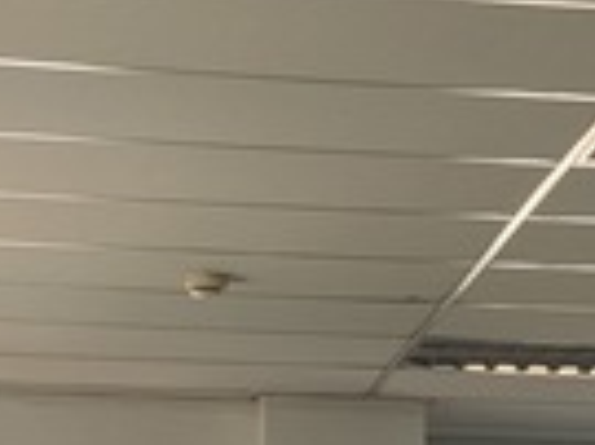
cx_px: 361
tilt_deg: +0.7
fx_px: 3314
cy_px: 734
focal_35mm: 193
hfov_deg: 10.3
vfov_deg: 7.5
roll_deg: -1.3
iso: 40
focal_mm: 6
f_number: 2
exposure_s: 1/122
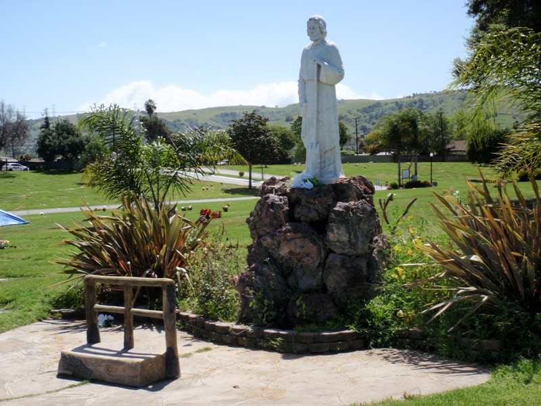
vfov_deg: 29.7
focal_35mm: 49
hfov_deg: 38.9
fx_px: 766
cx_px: 270
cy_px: 203
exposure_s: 1/200
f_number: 6.3
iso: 64
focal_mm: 8.89
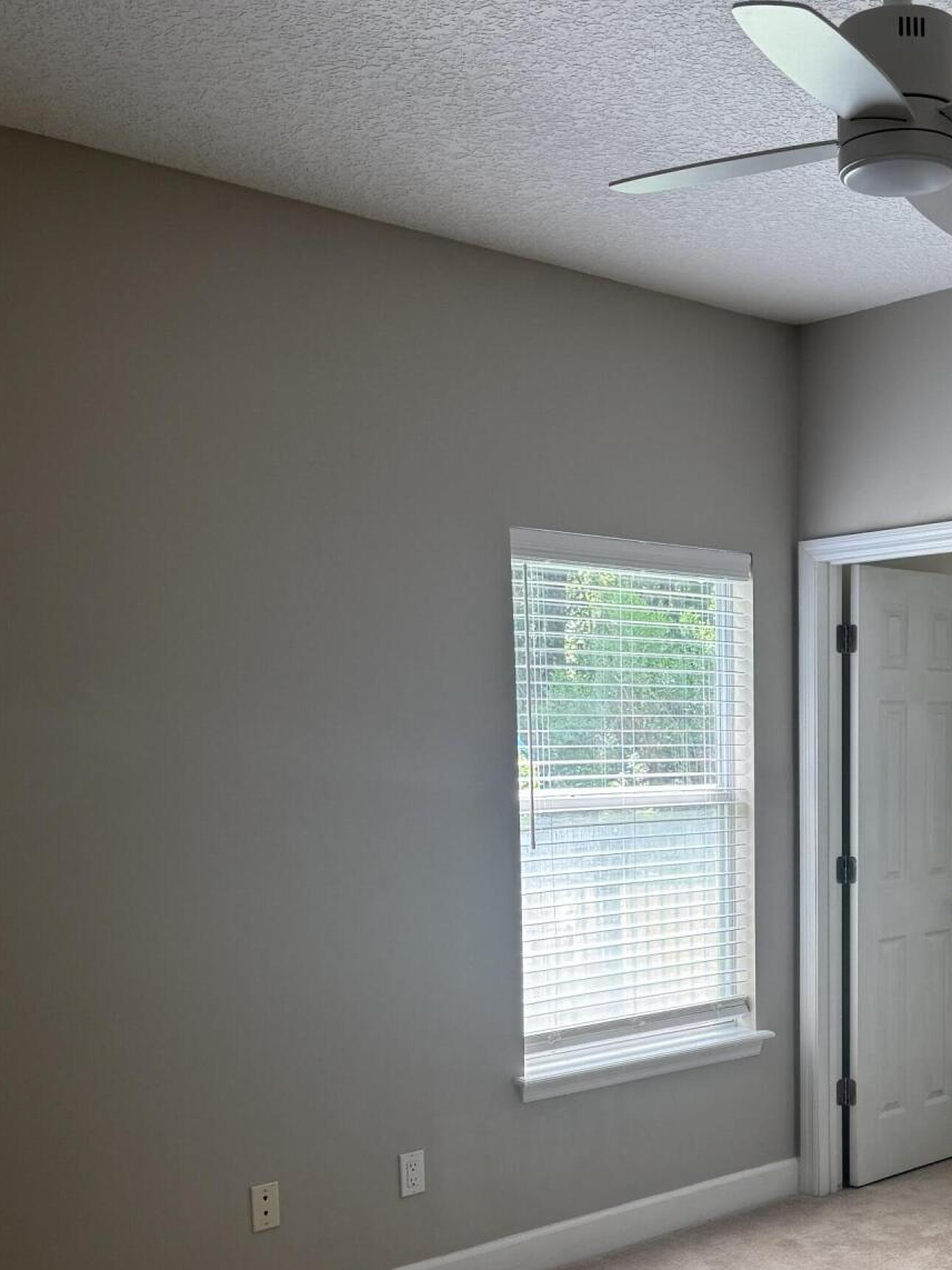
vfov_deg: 43.5
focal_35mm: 42
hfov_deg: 33.1
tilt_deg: -5.4
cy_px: 932
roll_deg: +1.7
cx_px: 802
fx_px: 1540
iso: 64
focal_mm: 6.76
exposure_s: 1/121
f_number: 1.78
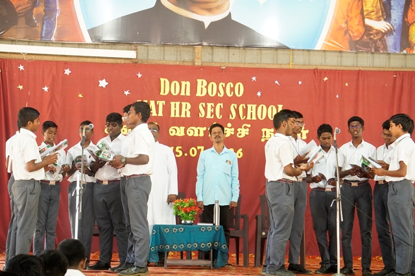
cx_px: 208
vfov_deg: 16.5
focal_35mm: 82
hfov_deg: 24.6
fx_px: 951
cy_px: 138
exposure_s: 1/125
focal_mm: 55
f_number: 5
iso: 2500
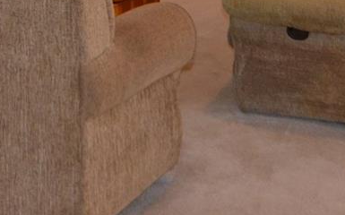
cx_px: -6
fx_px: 1016
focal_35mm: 108
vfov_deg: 11.3
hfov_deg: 18.7
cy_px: -166
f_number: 4
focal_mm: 17
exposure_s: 1/60
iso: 900
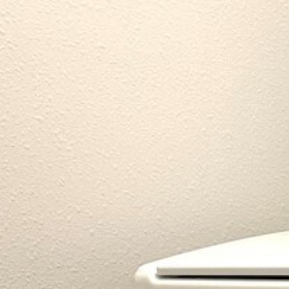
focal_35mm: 163
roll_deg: +1.5
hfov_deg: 10.1
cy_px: 365
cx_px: 522
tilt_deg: -8.5
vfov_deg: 10.5
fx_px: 1540
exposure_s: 1/60
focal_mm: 6.76
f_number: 1.78
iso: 200
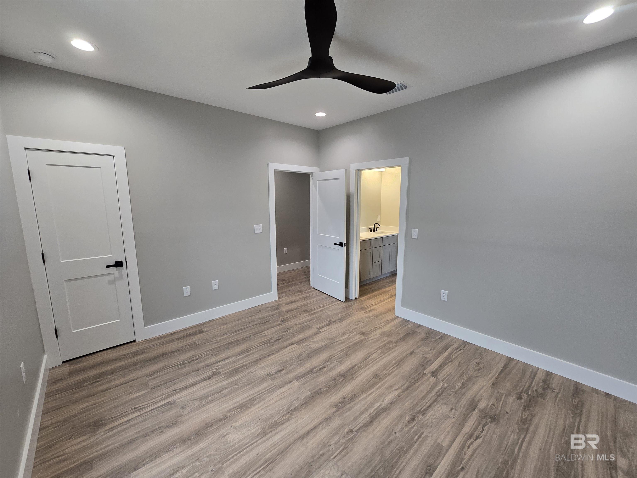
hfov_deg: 106.2
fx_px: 239
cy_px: 239
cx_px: 318
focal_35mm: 13
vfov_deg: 89.9
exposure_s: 1/60
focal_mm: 2.2
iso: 100
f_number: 2.2
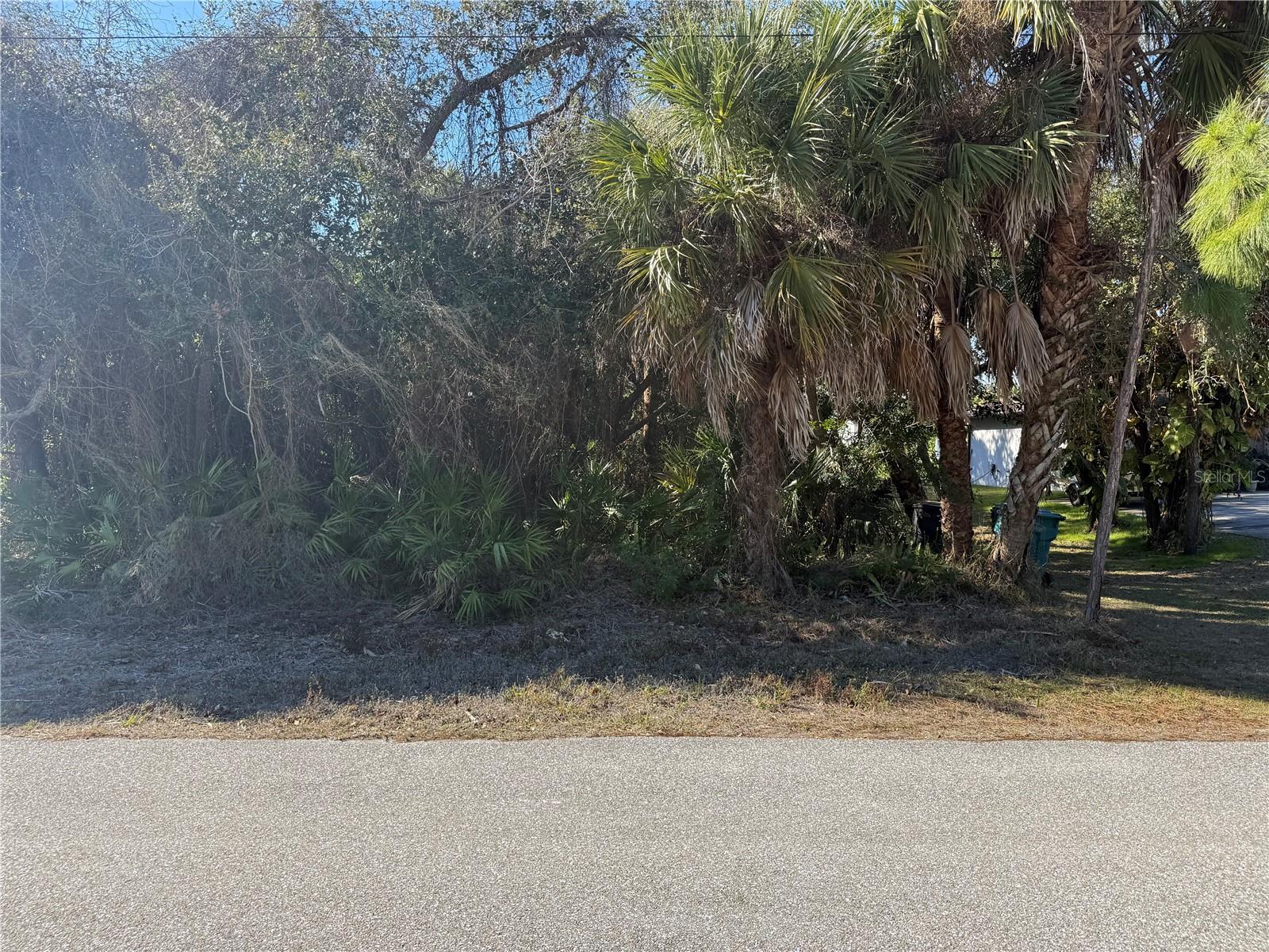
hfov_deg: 71.6
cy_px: 476
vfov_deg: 56.8
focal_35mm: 24
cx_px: 634
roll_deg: +0.0
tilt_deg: -1.5
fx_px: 880
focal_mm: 6.76
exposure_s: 1/1410
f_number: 1.78
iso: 80
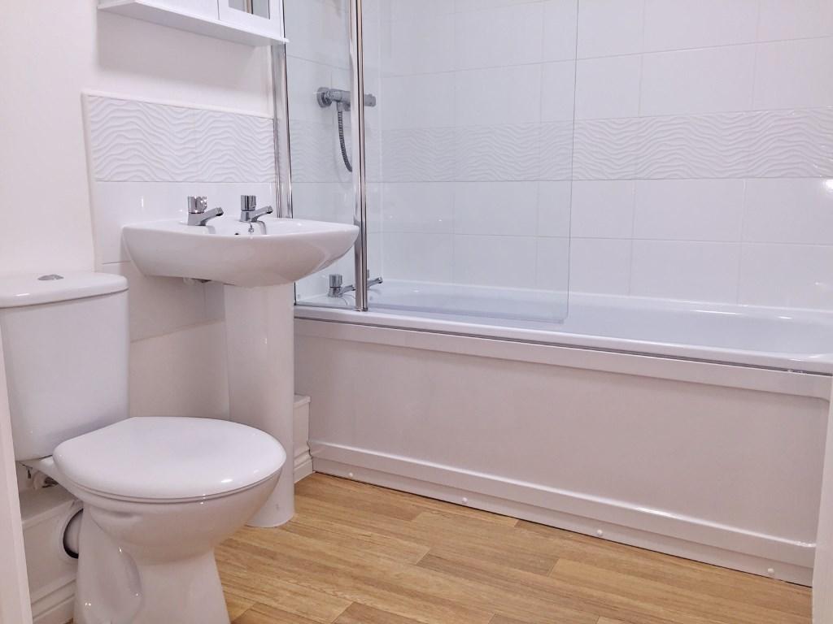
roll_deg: -0.2
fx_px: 698
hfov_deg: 61.7
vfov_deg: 48.2
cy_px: 312
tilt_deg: -9.7
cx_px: 416
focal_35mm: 29
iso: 40
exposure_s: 1/33
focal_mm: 4.15
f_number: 2.2
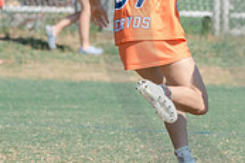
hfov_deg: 2.1
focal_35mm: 970
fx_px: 6595
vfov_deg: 1.4
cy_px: -64
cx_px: 209
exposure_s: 1/2000
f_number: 5.6
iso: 400
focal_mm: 175
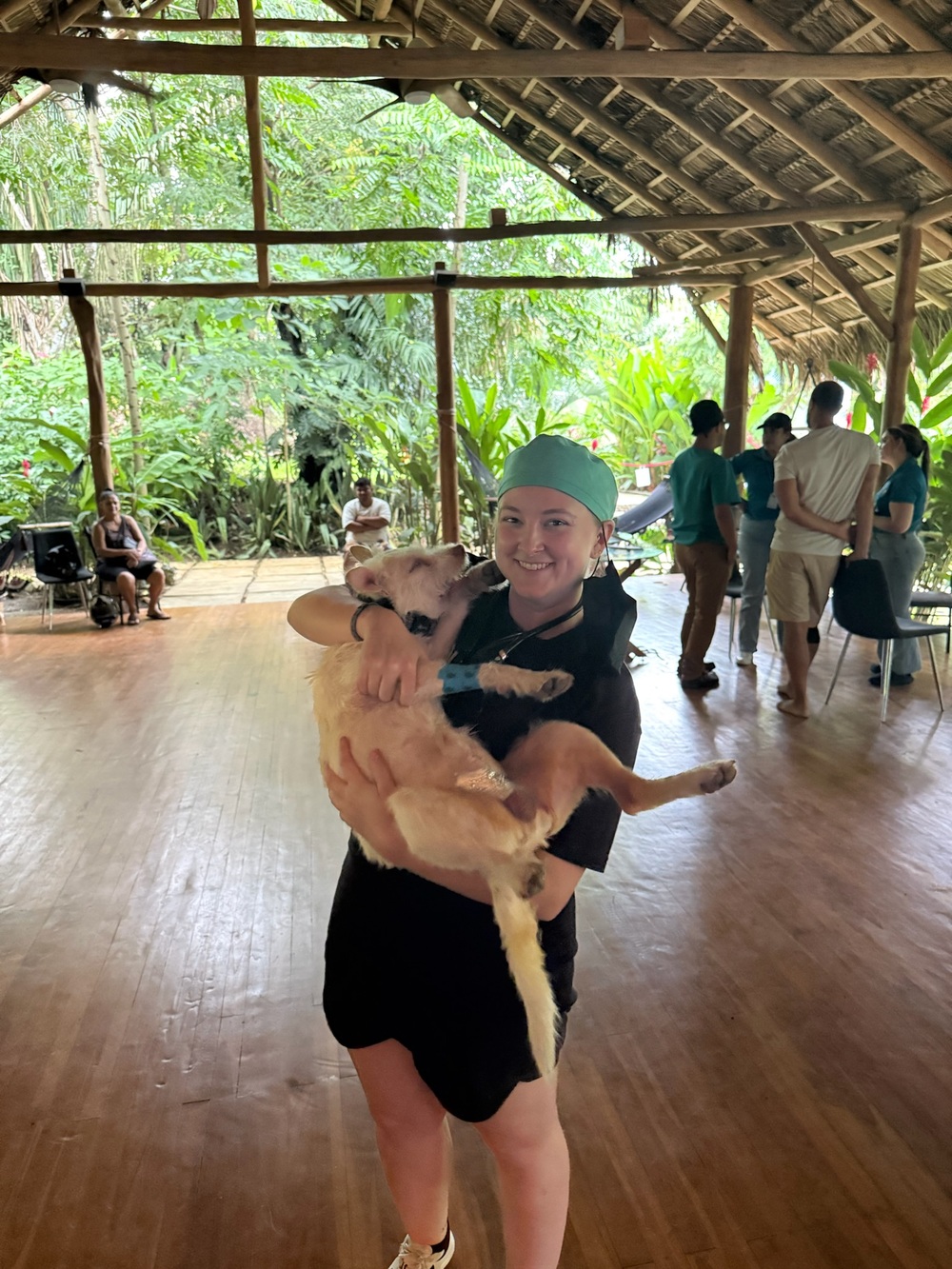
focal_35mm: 24
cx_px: 476
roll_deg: +1.4
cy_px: 634
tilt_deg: -11.7
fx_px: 880
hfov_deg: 56.8
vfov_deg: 71.6
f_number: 1.78
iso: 1000
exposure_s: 1/30
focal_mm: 6.76
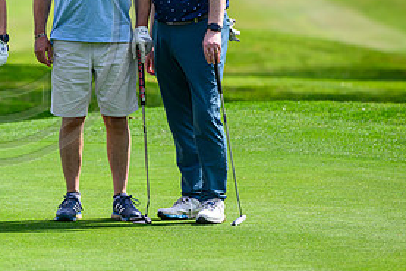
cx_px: -15
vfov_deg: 3.3
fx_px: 4728
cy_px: 15
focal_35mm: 419
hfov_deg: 4.9
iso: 500
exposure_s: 1/2500
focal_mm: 200
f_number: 4
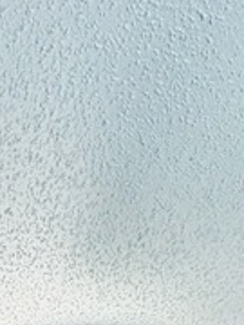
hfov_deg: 17.6
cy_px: 887
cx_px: 114
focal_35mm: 84
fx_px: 789
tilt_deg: -13.4
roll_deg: +0.3
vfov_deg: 12.9
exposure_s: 1/60
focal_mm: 2.22
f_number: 2.2
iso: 500
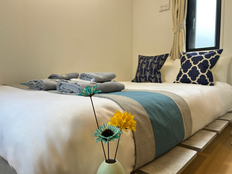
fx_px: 174
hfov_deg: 67.3
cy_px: 87
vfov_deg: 53.1
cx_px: 116
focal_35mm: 26
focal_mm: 5.7
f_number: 1.5
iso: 32
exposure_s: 1/119
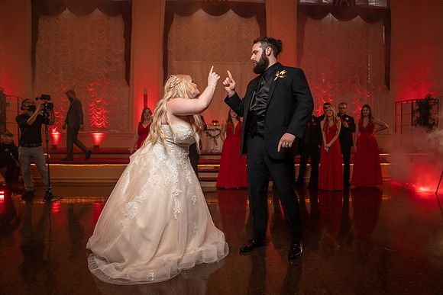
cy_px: 148
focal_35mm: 24
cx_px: 222
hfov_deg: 73.7
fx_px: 295
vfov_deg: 53.2
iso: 2000
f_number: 4
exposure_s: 1/200
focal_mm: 24
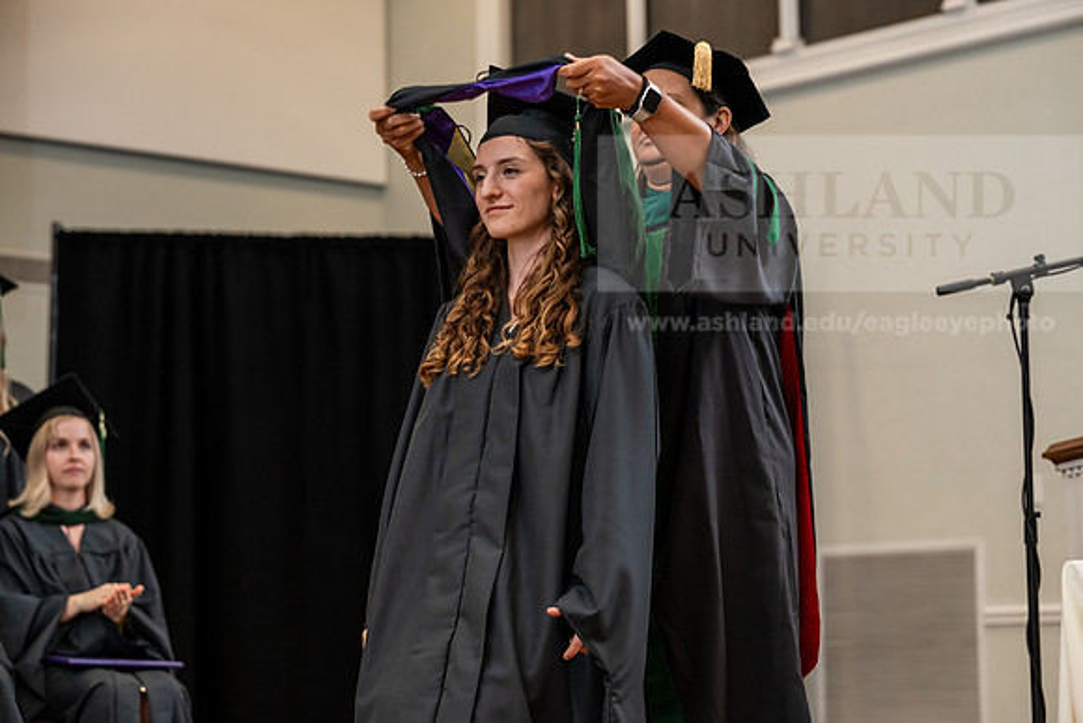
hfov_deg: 24.8
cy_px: 362
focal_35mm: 82
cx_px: 542
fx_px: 2467
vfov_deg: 16.7
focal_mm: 82
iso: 1600
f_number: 3.5
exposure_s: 1/200
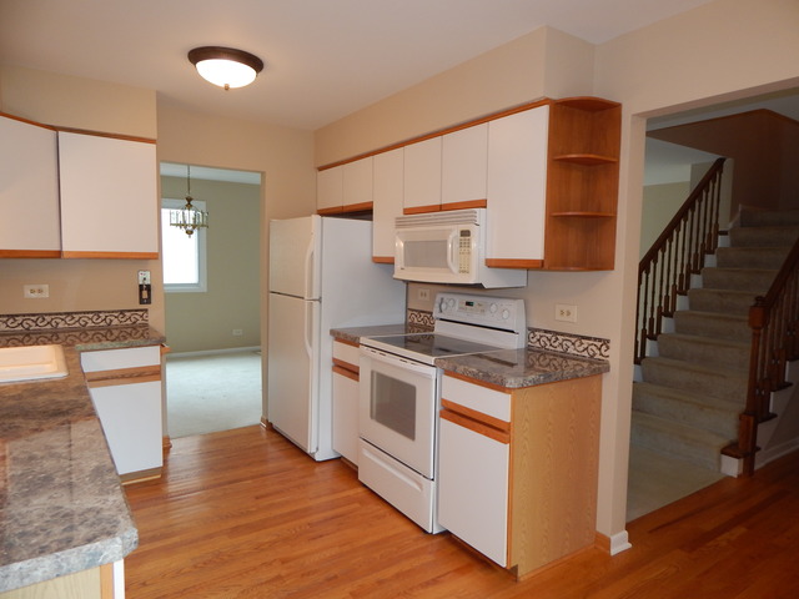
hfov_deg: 76.4
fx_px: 508
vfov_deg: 61.1
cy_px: 300
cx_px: 400
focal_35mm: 22
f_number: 3
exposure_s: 1/30
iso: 140
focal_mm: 4
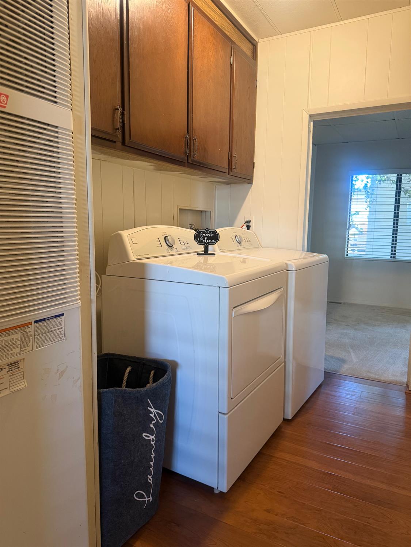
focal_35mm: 24
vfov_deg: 71.6
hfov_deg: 56.8
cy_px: 274
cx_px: 206
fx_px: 380
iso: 320
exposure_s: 1/60
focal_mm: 6.76
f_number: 1.78
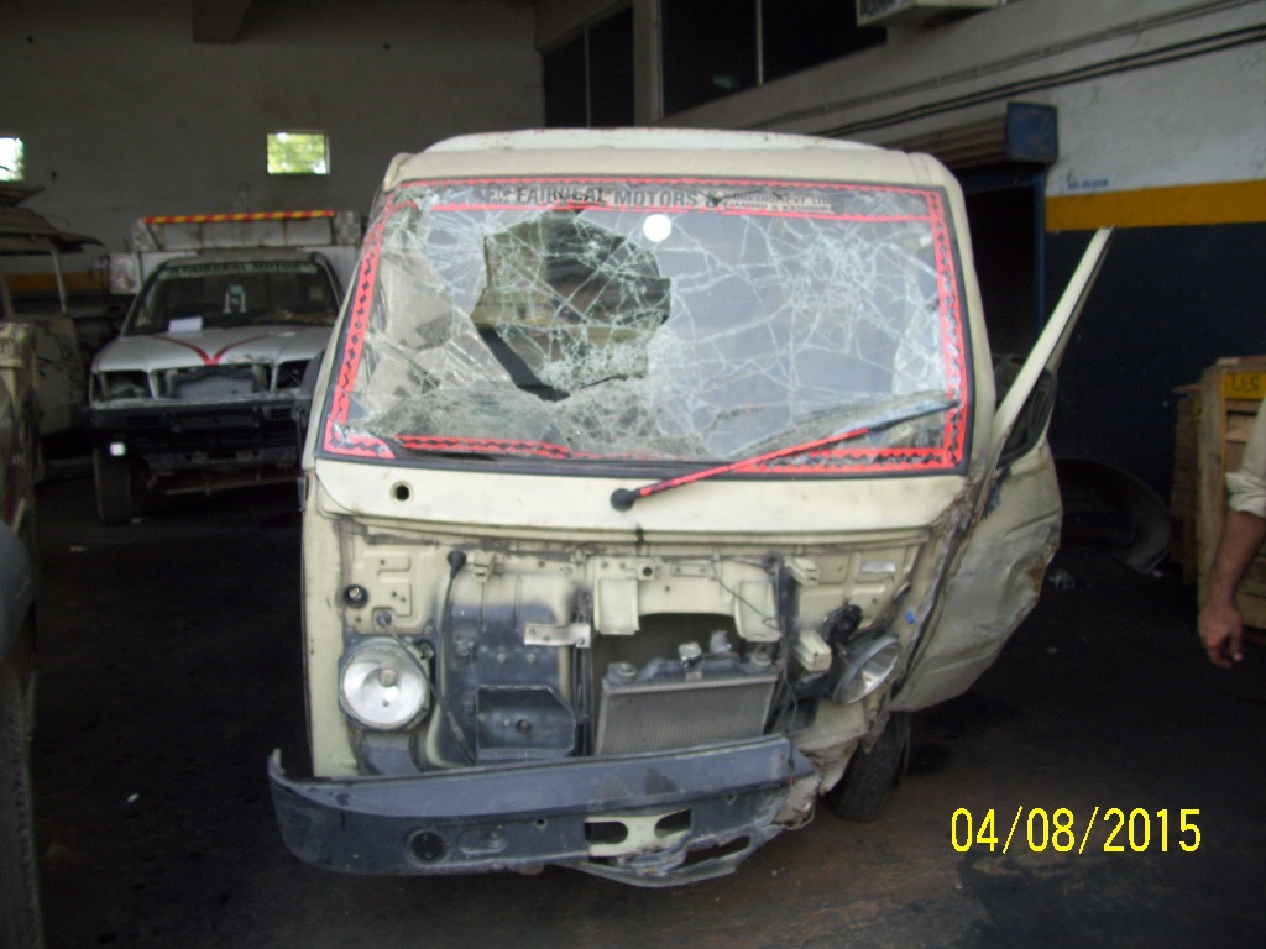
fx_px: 1243
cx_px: 633
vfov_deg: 41.8
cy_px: 474
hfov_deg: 54.0
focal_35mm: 34
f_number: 2.9
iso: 80
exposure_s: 1/160
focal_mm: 5.7
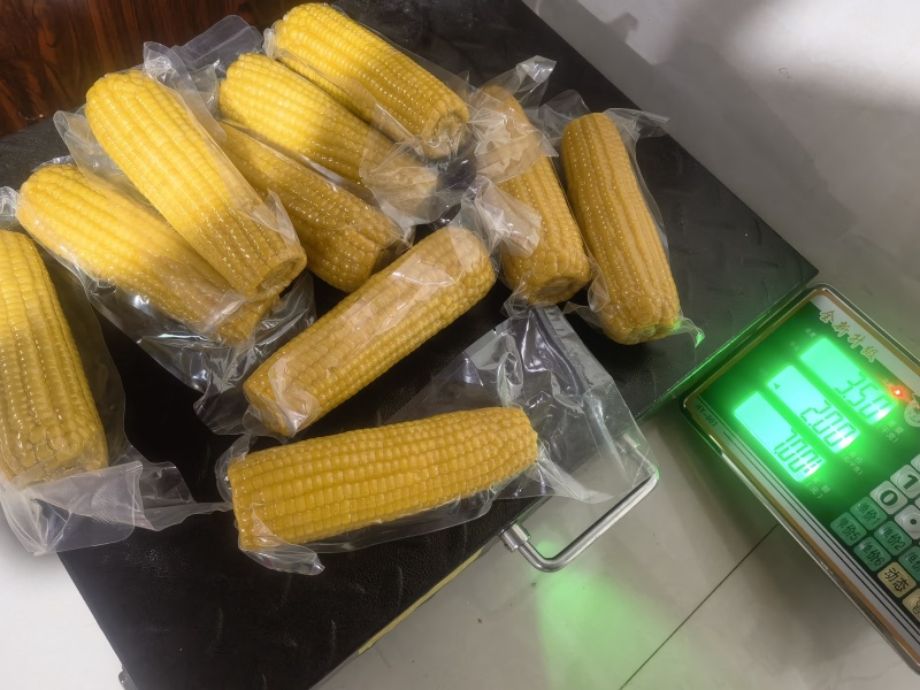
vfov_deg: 51.4
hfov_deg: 65.3
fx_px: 718
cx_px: 460
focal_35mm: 27
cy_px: 345
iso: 1000
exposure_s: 1/20
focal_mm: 5.54
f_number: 1.8
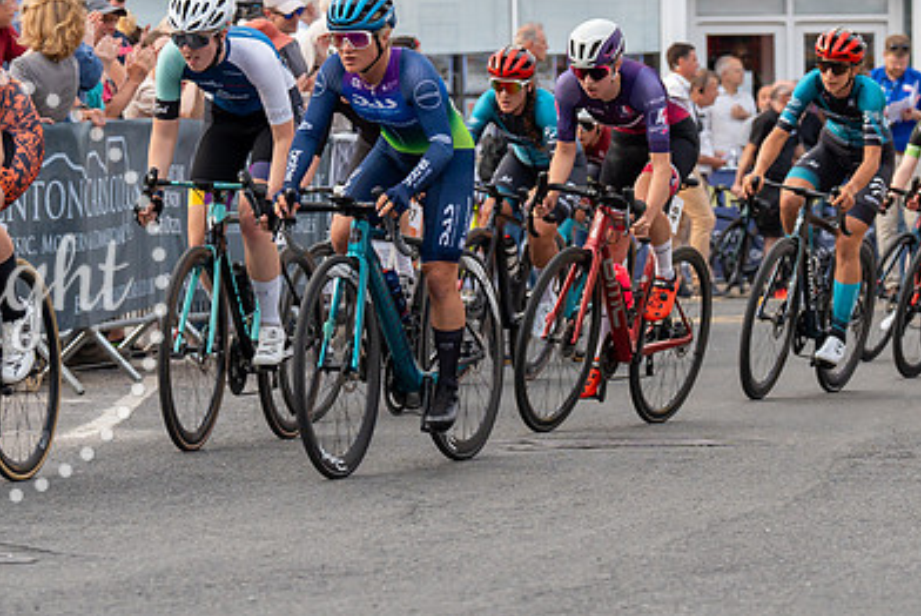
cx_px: 418
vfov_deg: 6.7
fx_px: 5274
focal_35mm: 206
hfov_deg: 10.0
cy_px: 16
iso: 500
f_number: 4.5
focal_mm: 94
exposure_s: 1/1000
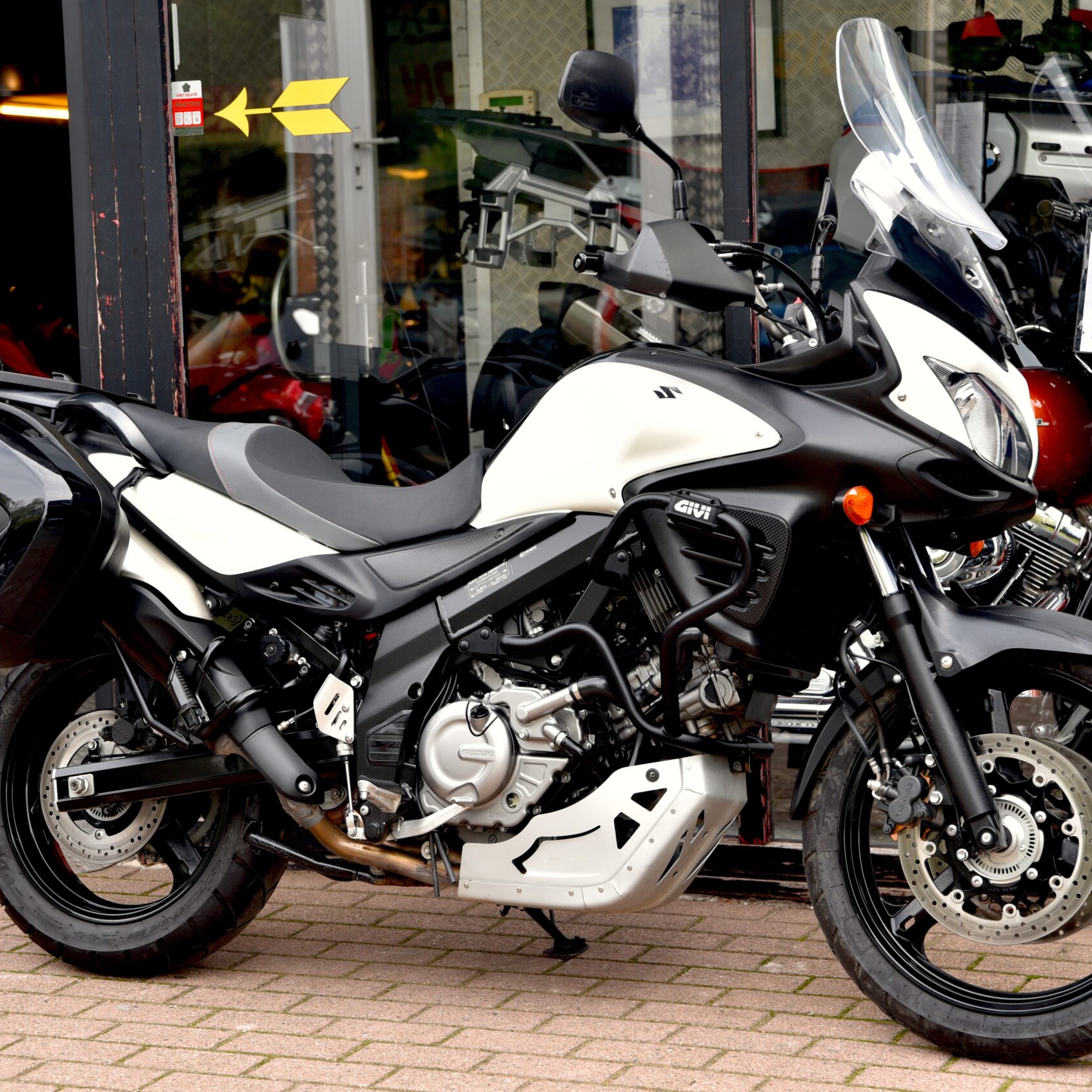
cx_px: 511
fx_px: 3212
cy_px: 549
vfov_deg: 19.3
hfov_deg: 19.3
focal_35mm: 90
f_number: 4.5
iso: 200
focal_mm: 70
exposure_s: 1/80
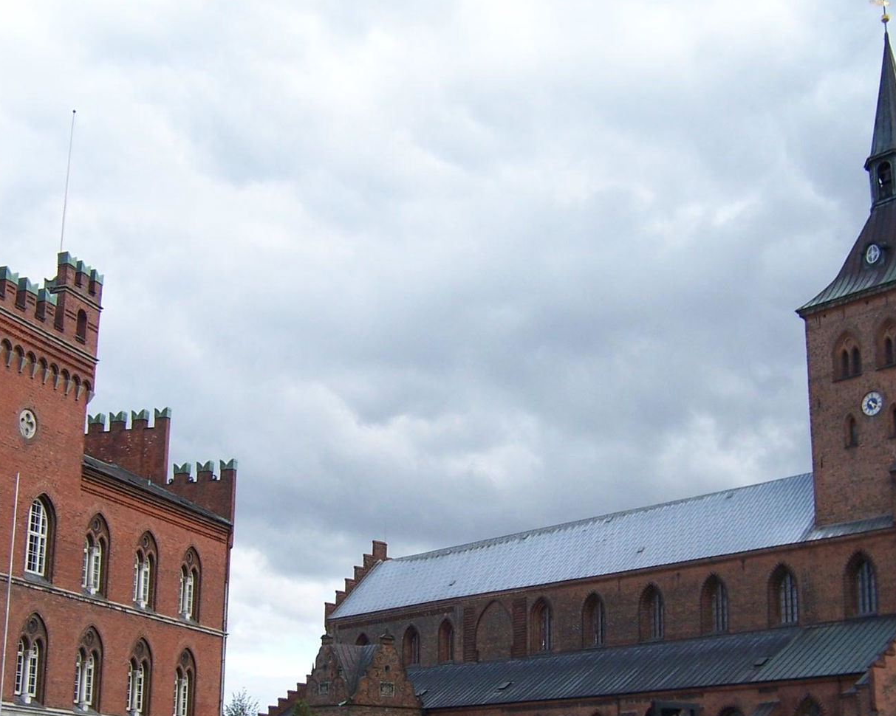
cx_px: 392
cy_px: 483
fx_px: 1352
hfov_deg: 36.6
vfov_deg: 29.5
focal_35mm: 51
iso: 80
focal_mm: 5.5
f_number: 3.4
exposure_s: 1/250
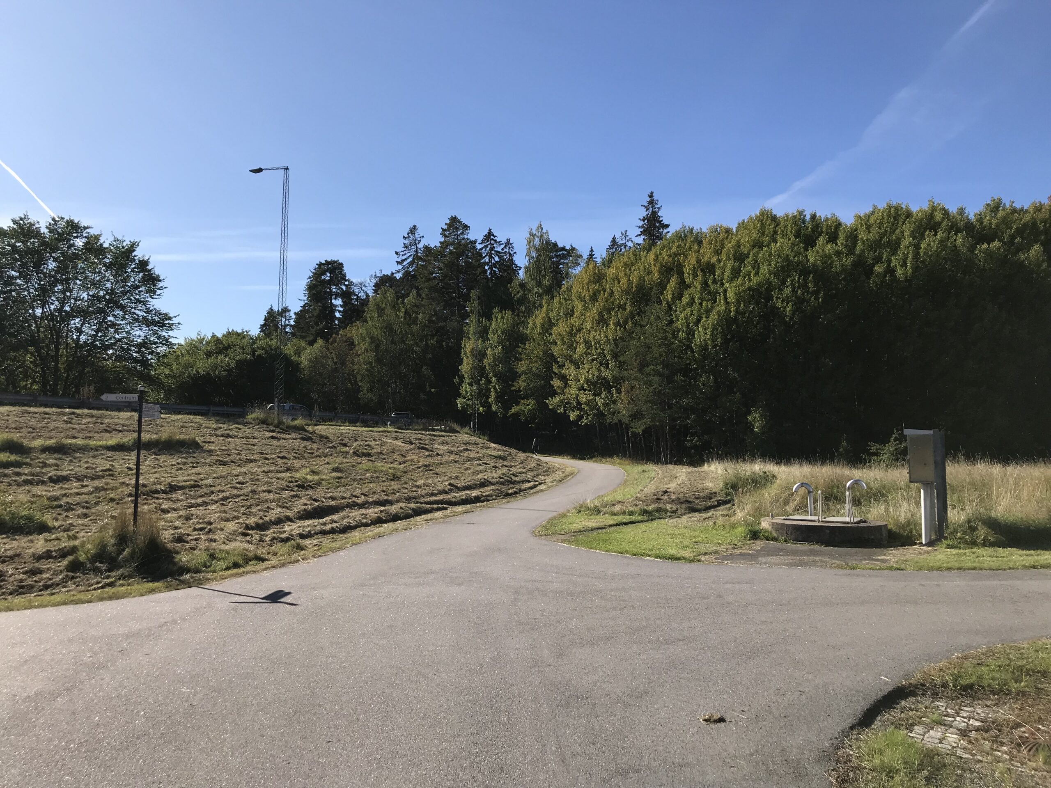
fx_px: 850
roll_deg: -1.3
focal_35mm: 28
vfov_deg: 49.7
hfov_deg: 63.4
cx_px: 526
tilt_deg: +3.2
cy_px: 394
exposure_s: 1/2457
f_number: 1.8
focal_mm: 3.99
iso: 20
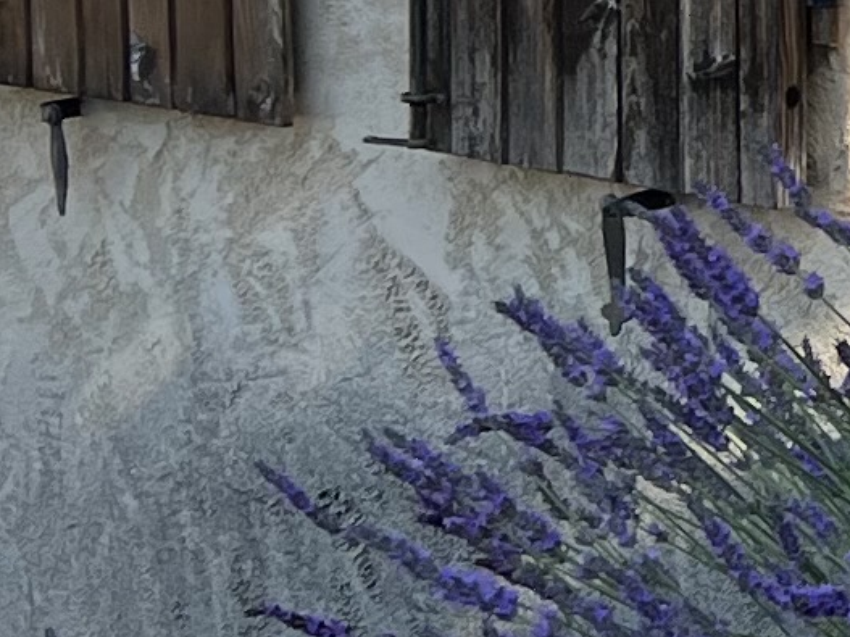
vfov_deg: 7.4
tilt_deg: -5.3
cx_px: 1945
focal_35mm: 199
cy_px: -274
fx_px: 4885
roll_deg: -0.9
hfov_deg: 9.1
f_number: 1.5
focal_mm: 5.7
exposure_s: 1/1344
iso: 50
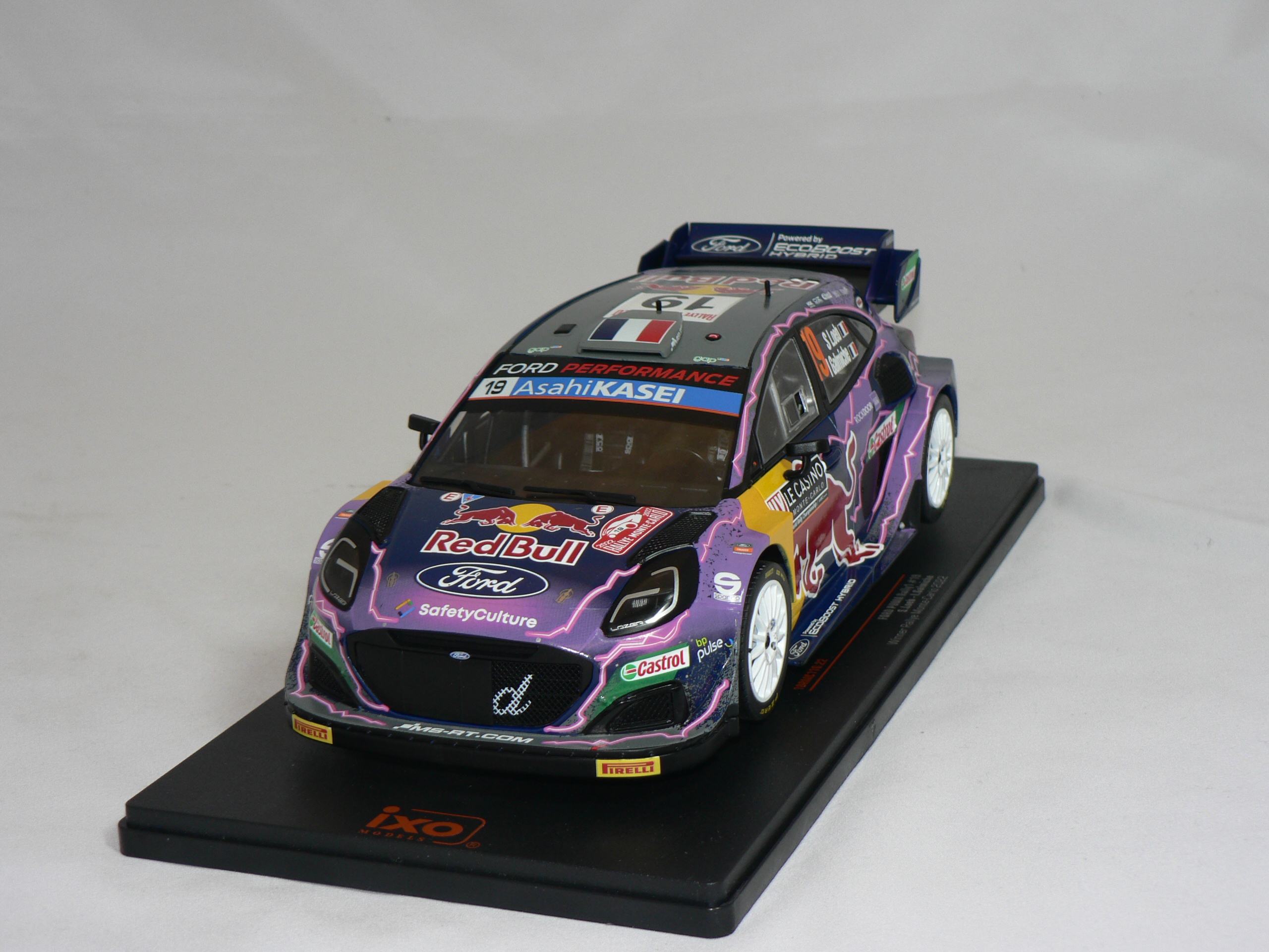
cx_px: 634
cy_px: 476
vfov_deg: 22.3
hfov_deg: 29.4
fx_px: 2420
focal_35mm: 66
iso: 80
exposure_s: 1/60
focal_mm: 11
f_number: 3.2
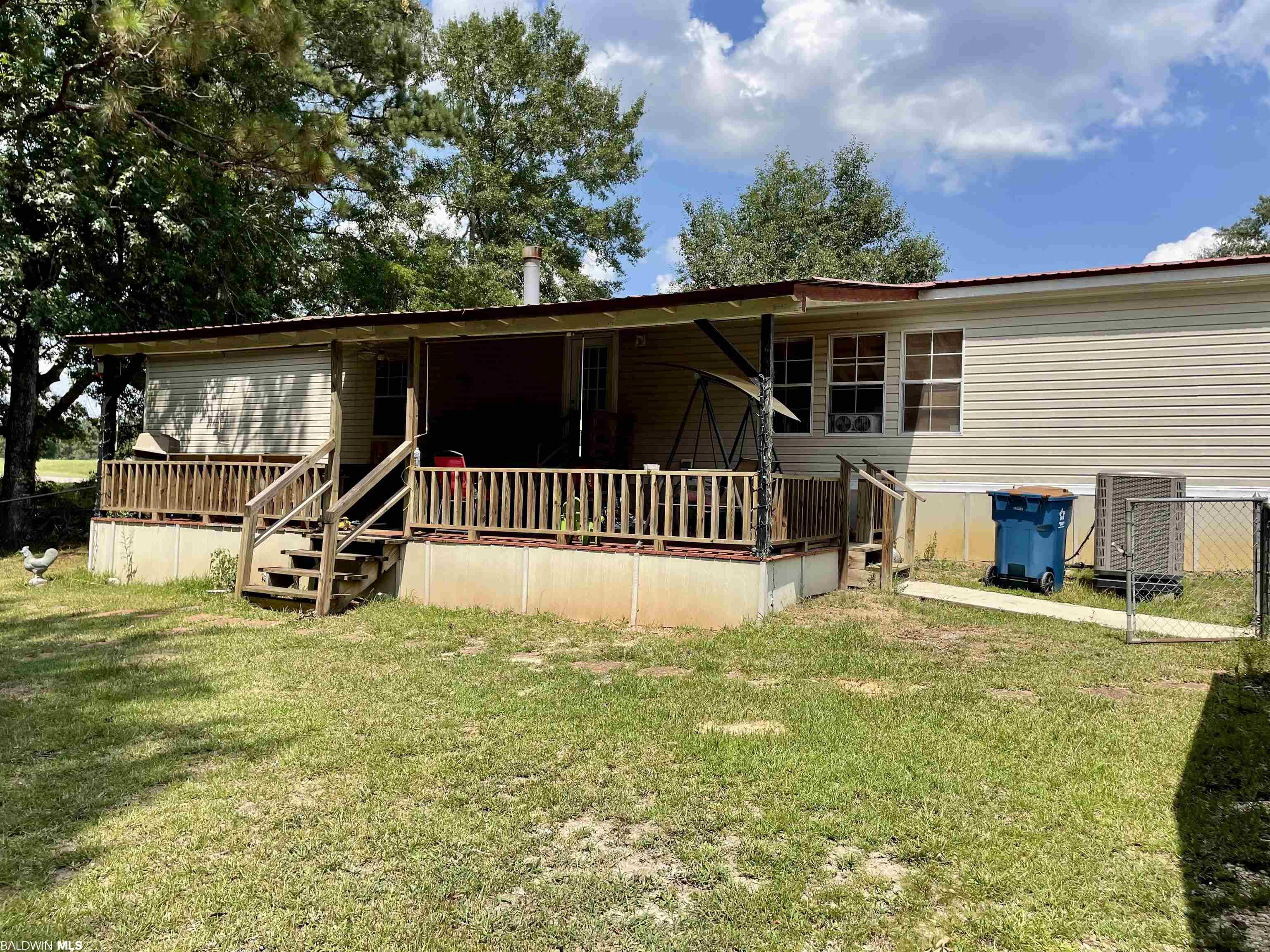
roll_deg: -1.2
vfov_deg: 53.1
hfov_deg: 67.3
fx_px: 954
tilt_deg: +1.7
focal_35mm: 26
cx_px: 635
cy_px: 476
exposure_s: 1/2882
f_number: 1.6
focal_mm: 4.2
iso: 32
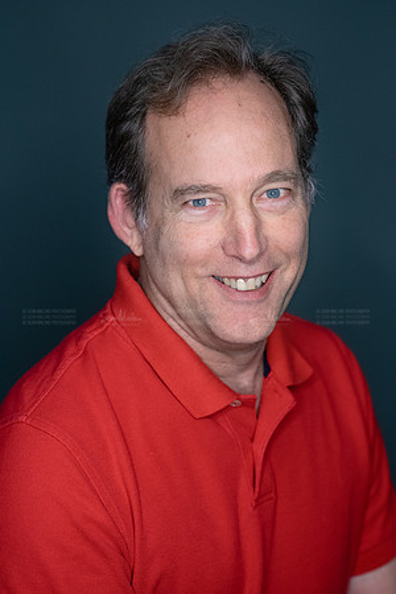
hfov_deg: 16.1
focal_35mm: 85
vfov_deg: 23.9
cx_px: 198
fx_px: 1402
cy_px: 297
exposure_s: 1/400
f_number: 3.5
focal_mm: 85
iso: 2000
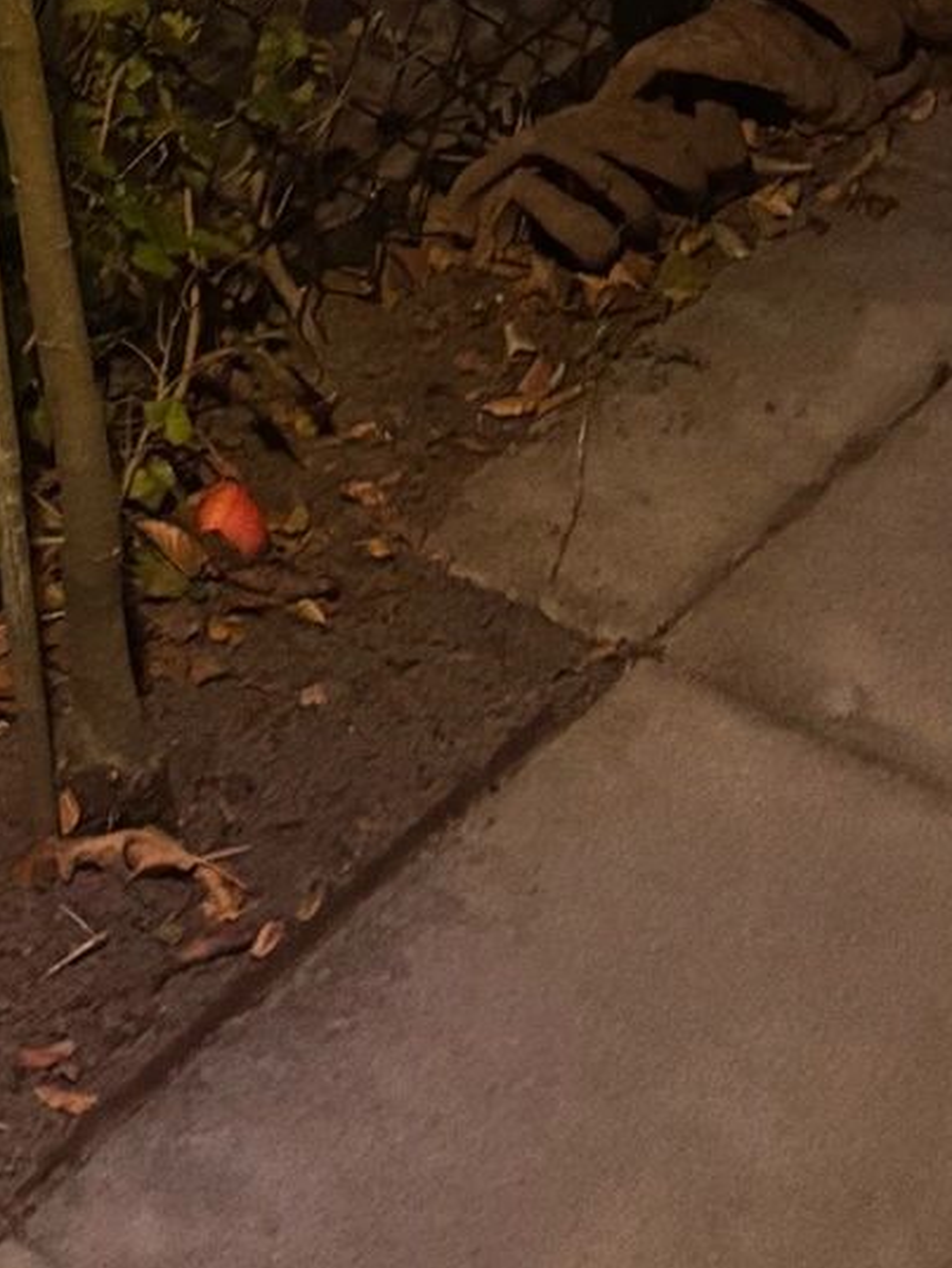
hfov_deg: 11.6
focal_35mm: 124
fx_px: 4545
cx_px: -309
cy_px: -1374
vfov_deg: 13.4
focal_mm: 5.96
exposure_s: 1/30
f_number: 1.6
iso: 800
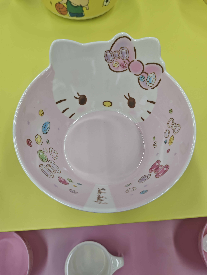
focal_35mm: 23
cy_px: 138
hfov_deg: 58.9
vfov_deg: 73.9
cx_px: 104
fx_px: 183
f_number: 1.88
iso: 74
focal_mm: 5.56
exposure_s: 1/100
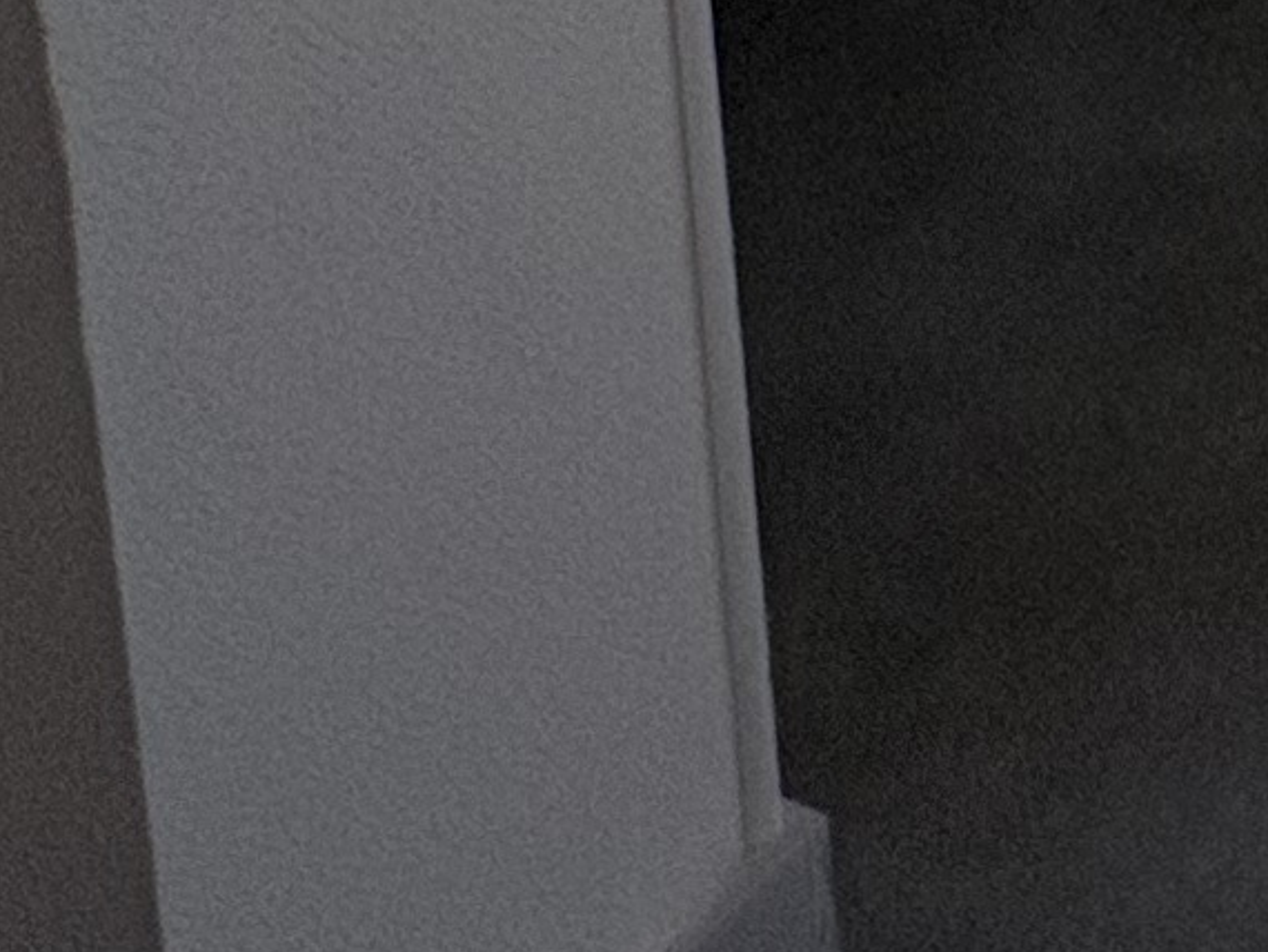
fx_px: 3628
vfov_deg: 11.6
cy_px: -1493
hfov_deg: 16.0
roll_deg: +0.6
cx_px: 2447
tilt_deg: -11.0
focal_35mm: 99
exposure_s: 1/100
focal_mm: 2.22
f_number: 2.2
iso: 125
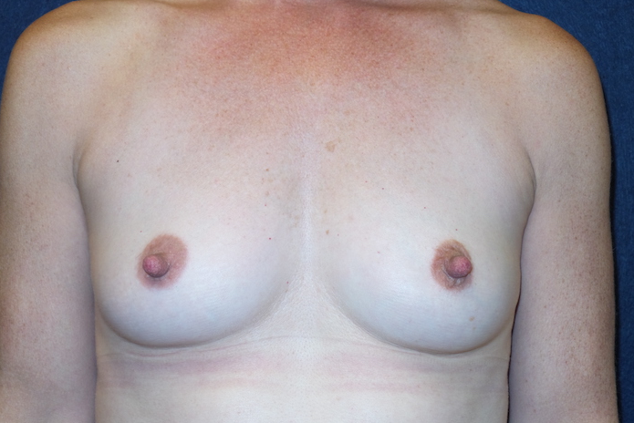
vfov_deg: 20.3
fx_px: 1180
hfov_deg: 30.1
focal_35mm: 67
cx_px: 316
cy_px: 227
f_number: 3.6
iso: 100
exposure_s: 1/40
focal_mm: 11.4
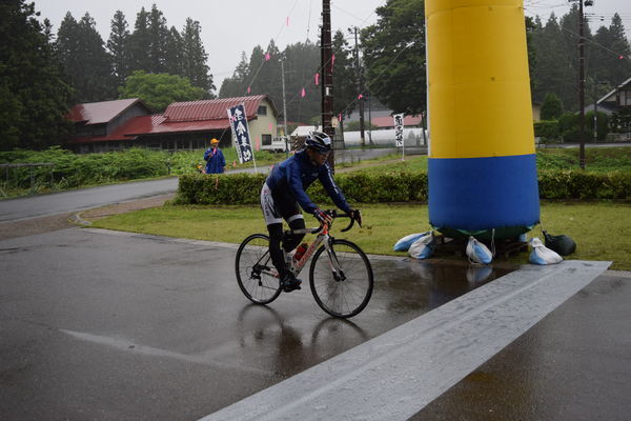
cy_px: 210
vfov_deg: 35.5
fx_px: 657
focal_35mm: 38
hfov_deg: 51.3
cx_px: 316
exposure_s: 1/1000
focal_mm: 25
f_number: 4
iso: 400
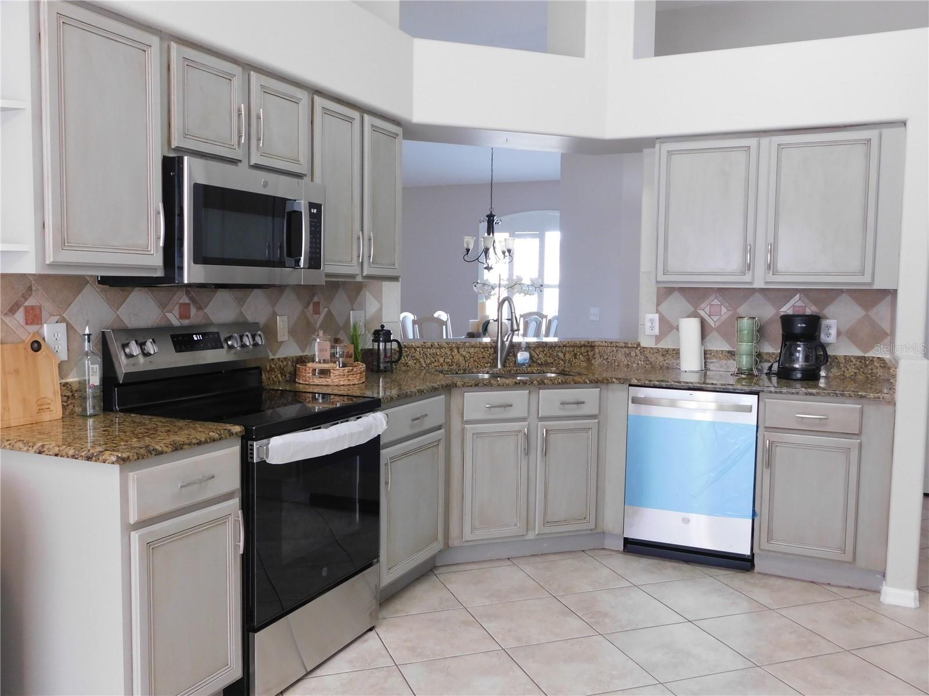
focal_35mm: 30
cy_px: 348
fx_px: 805
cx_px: 464
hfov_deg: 60.0
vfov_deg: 46.8
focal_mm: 5.3
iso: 280
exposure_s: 1/30
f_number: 3.2
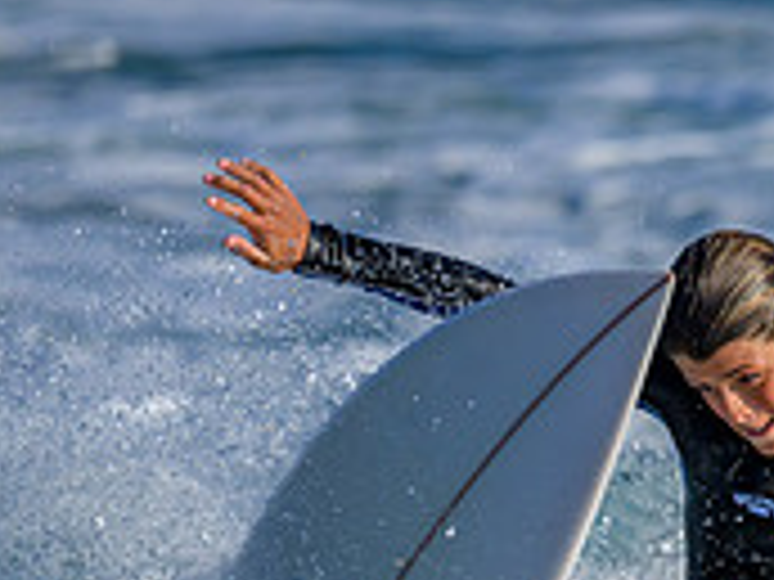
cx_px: 753
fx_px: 62450
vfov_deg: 0.5
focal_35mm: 2793
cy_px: 730
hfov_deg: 0.7
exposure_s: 1/2000
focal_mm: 800
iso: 360
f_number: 8
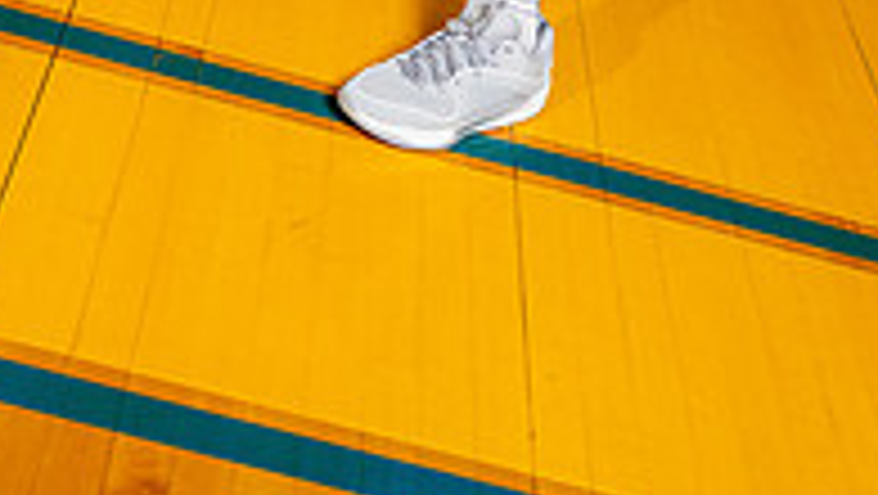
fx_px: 1747
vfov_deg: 13.7
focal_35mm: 75
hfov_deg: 28.2
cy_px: -504
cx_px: 392
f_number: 4
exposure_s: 1/250
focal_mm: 31
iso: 160
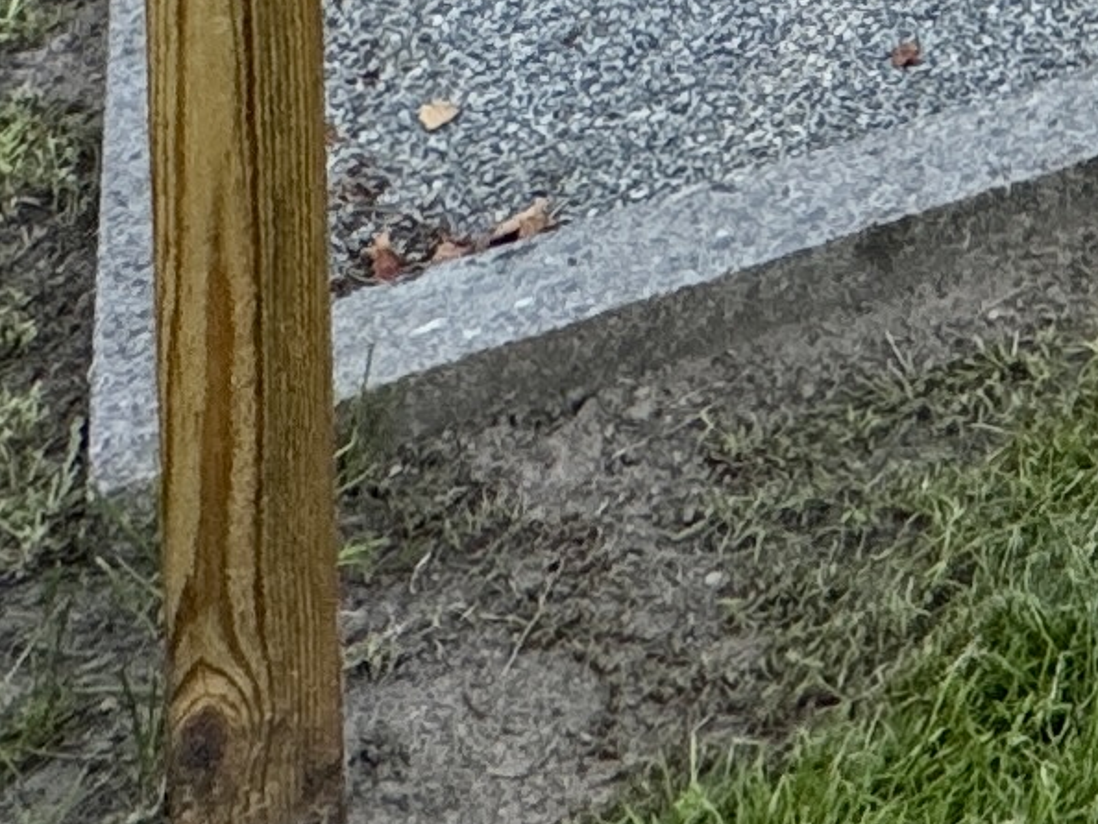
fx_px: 3015
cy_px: -1606
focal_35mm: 95
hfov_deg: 16.2
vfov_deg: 10.8
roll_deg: -0.5
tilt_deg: -1.6
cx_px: 2157
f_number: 2.2
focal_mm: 2.22
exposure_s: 1/343
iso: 40
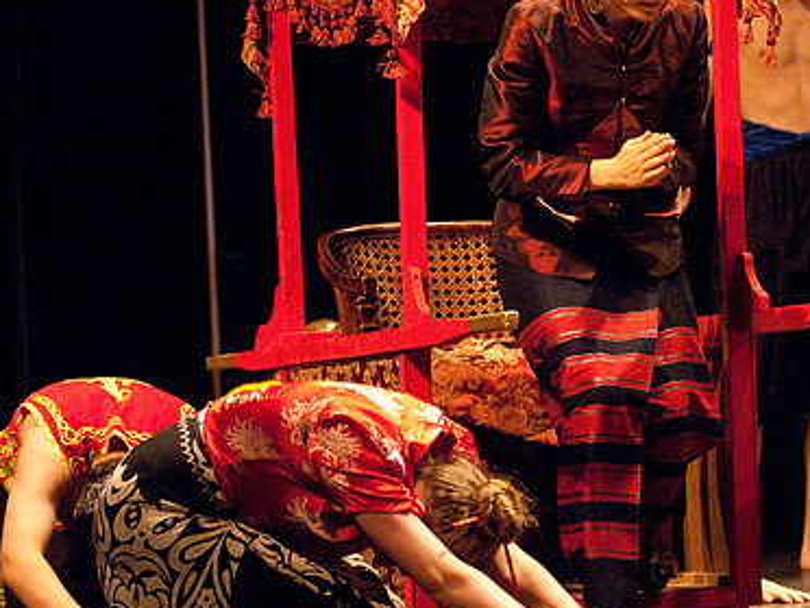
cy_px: 207
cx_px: 544
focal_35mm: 180
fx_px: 4212
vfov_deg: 8.2
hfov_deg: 11.0
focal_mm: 80
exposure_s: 1/250
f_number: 2.8
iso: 1600
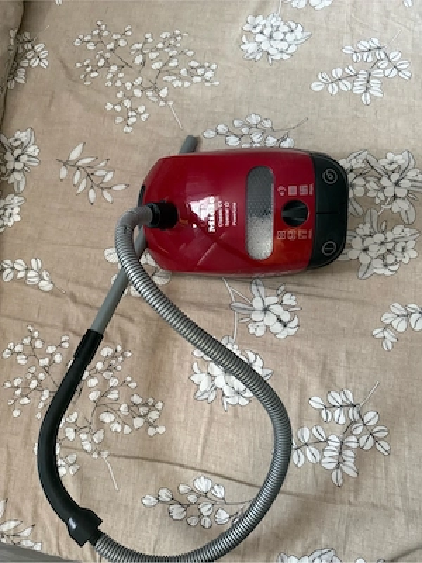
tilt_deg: -76.2
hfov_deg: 56.8
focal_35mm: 24
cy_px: 282
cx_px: 211
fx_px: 390
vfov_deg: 71.6
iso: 800
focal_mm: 6.76
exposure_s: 1/53
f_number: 1.78
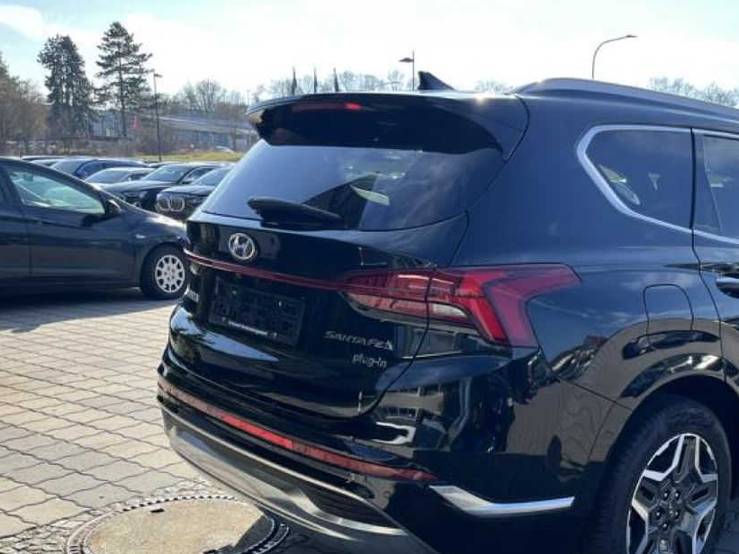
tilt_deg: -13.3
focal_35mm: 38
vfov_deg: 37.2
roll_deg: -2.3
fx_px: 811
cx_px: 538
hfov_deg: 47.5
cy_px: 381
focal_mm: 5.1
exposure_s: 1/891
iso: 50
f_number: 1.6
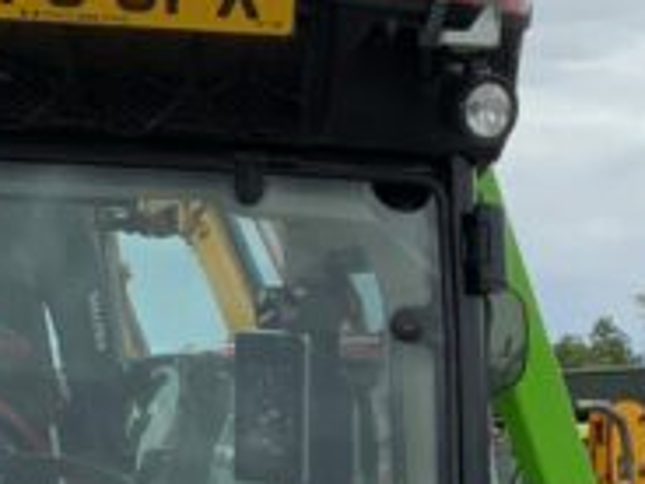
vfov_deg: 9.0
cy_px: 751
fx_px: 3000
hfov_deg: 12.3
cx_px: 235
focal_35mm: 161
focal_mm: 3
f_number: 1.8
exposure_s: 1/1195
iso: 16
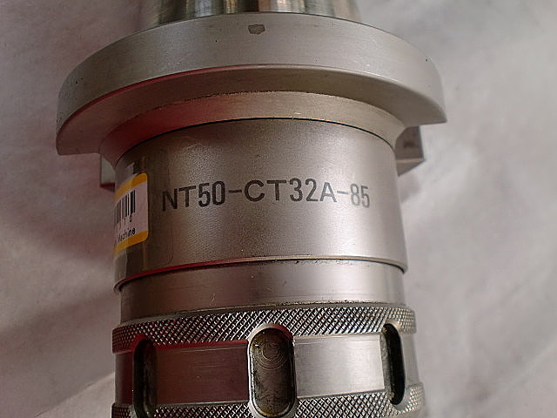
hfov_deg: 52.6
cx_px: 278
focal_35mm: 35
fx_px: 563
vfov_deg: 40.7
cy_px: 209
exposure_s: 1/125
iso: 64
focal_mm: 6.3
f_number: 3.1
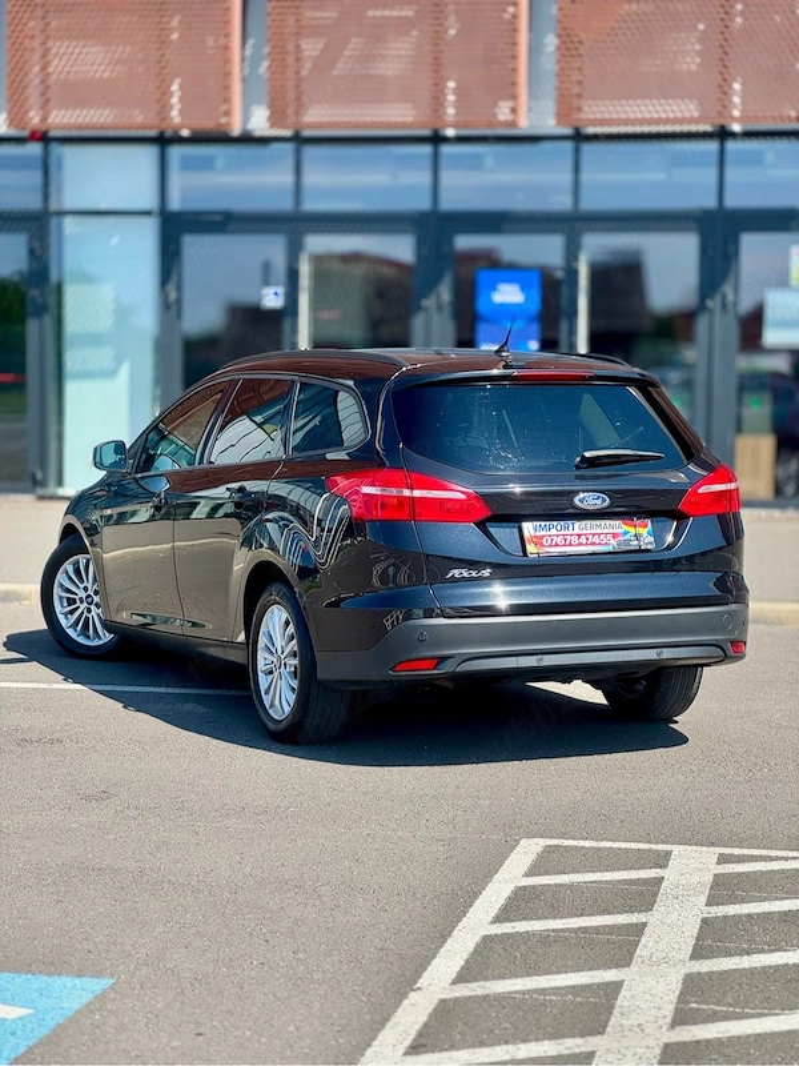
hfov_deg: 19.1
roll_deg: -0.6
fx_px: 2370
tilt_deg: -3.5
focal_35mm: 77
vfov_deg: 25.3
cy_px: 533
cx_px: 400
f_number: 2.8
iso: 25
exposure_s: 1/341
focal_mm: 9
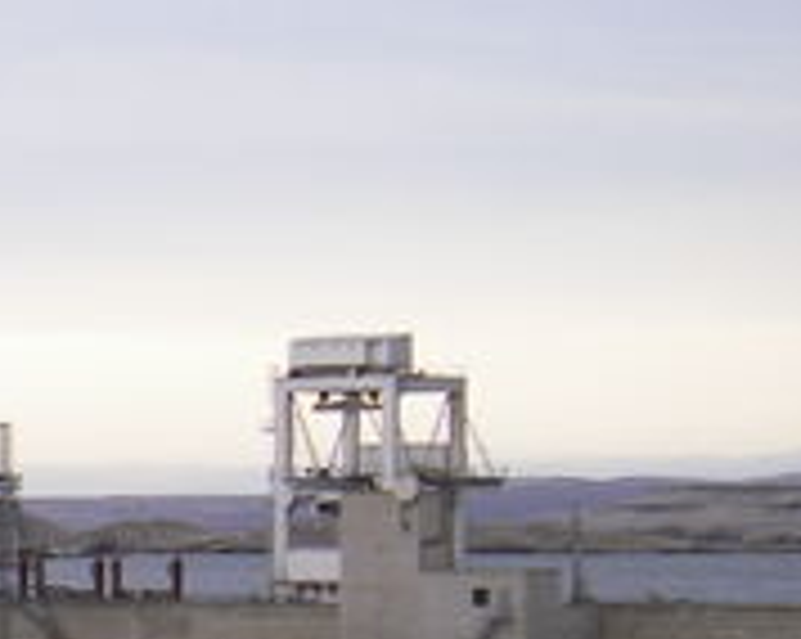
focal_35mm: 215
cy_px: 729
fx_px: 5091
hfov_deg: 8.5
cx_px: -842
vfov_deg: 7.1
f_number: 3.5
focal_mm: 8.1
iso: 64
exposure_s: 1/60
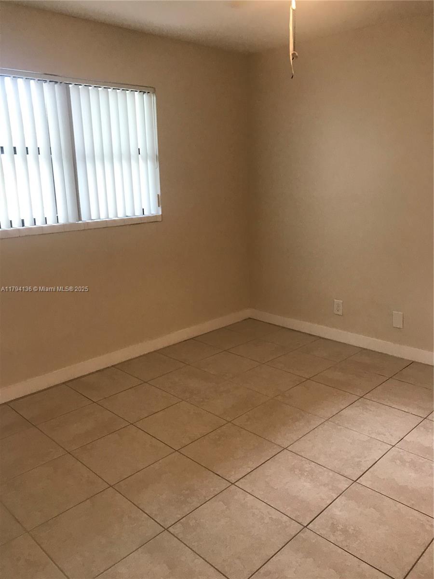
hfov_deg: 49.7
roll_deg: +1.4
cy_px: 290
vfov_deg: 63.4
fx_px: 468
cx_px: 217
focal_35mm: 28
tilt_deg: -13.3
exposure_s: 1/24
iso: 40
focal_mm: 3.99
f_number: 1.8
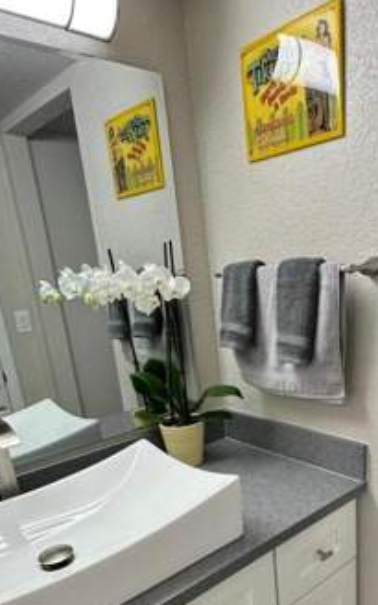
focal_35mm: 29
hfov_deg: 42.3
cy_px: 426
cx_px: 267
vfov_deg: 62.2
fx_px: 478
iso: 160
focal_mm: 2.22
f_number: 2.2
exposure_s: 1/120
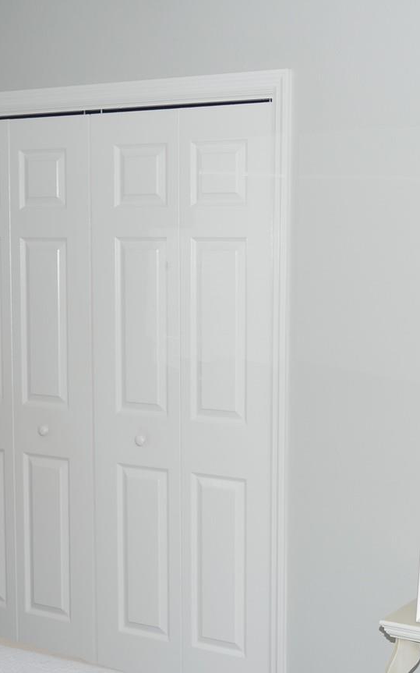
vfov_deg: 36.8
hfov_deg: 22.8
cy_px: 380
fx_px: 1008
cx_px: 397
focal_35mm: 55
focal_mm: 14
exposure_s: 1/40
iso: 200
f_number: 3.5
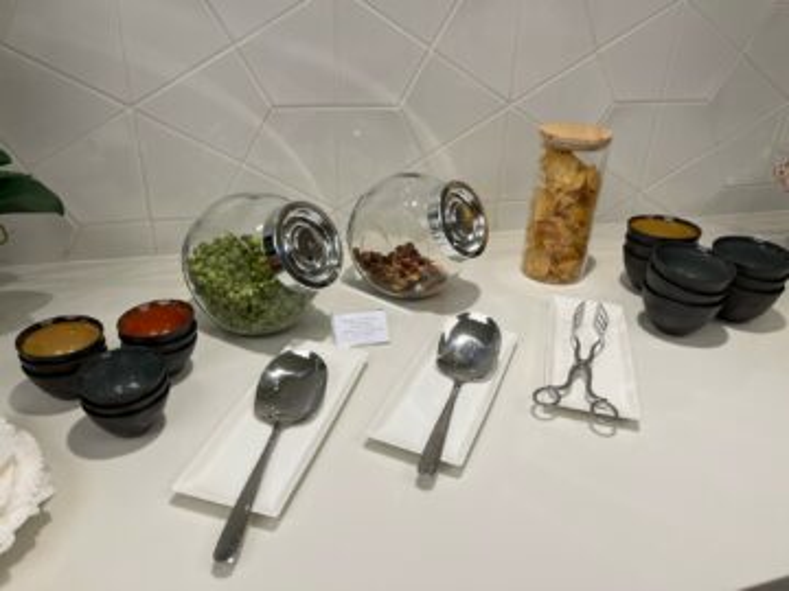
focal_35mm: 26
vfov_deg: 53.1
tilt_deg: -28.2
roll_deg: -3.1
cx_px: 394
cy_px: 296
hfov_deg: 67.3
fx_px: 593
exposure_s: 1/151
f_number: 1.6
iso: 40
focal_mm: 5.1
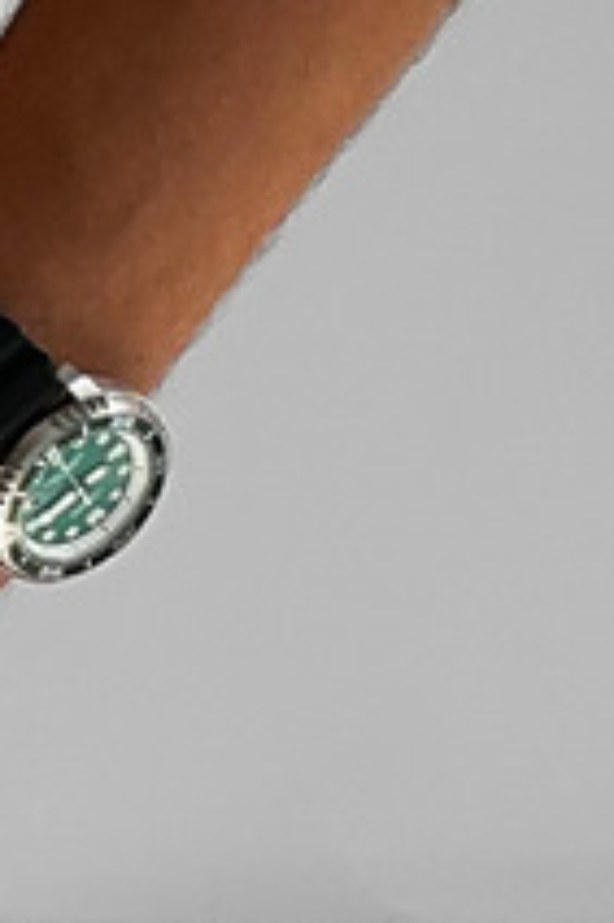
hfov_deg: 5.8
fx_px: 5842
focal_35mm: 228
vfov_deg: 9.0
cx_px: -819
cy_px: 640
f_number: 1.8
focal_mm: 3
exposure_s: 1/400
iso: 16
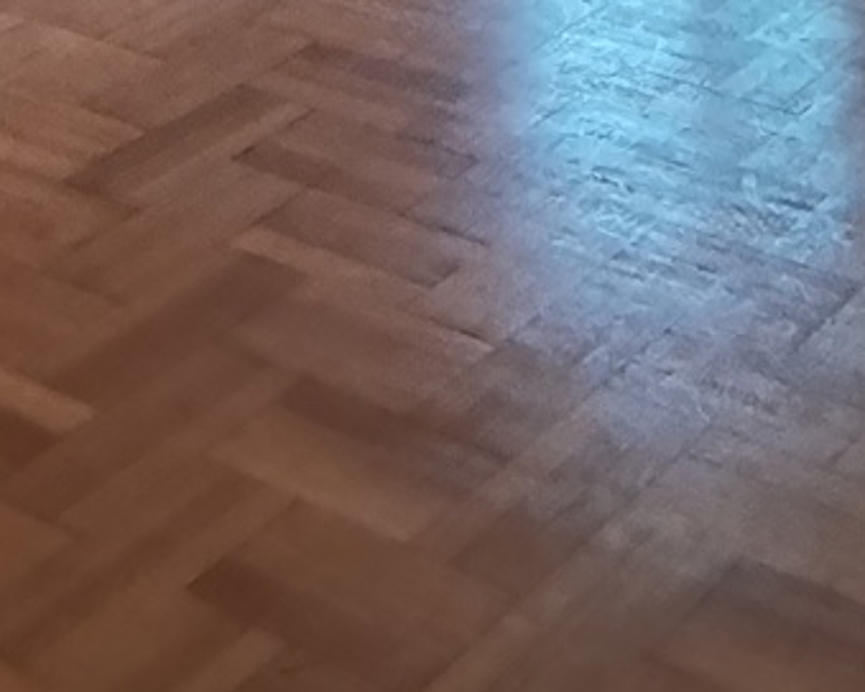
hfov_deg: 19.7
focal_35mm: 94
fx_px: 2406
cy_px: -838
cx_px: 896
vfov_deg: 13.2
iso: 640
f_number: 2.2
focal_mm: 2.23
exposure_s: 1/33.3
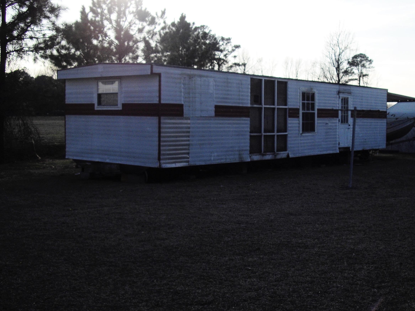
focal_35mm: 49
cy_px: 175
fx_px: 587
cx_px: 267
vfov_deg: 29.6
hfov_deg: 38.6
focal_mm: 7.9
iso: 64
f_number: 8
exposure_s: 1/200
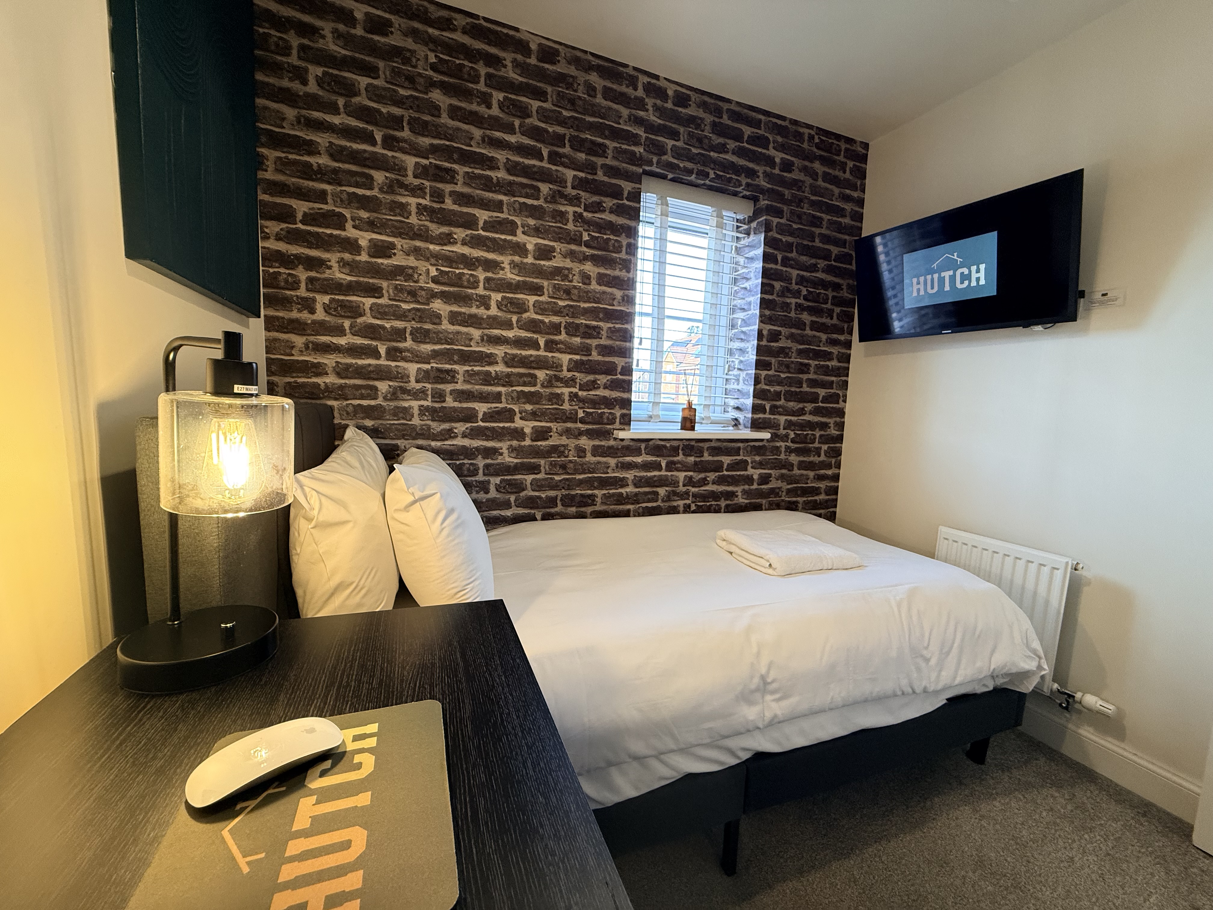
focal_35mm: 14
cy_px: 455
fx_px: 491
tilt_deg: -5.7
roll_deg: -1.6
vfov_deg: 85.7
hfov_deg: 102.1
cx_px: 606
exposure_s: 1/100
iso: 200
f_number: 2.2
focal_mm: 2.22
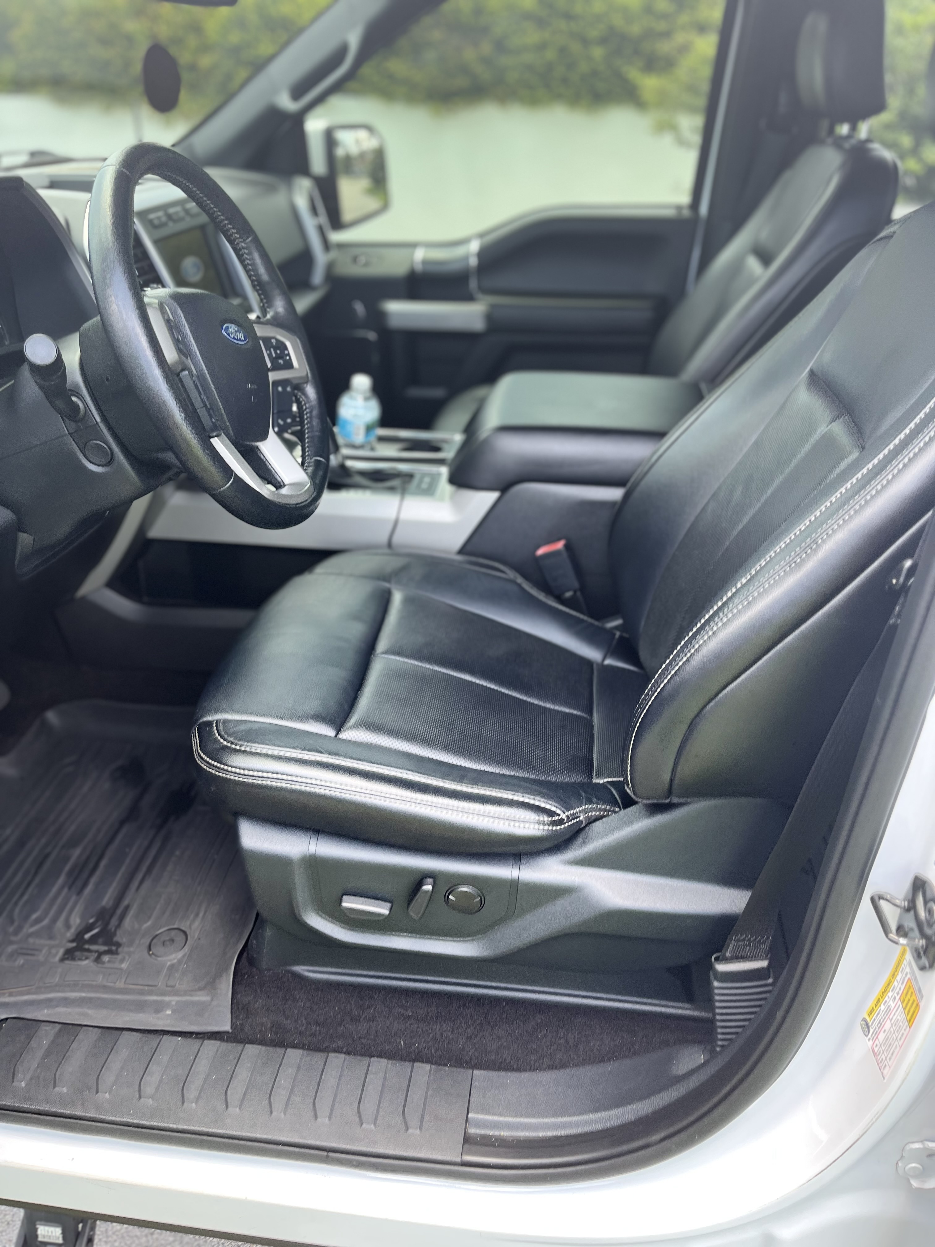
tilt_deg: -32.5
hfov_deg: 53.1
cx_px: 468
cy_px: 624
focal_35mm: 26
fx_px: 936
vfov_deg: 67.3
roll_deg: -2.3
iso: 50
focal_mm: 5.1
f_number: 1.6
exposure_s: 1/122
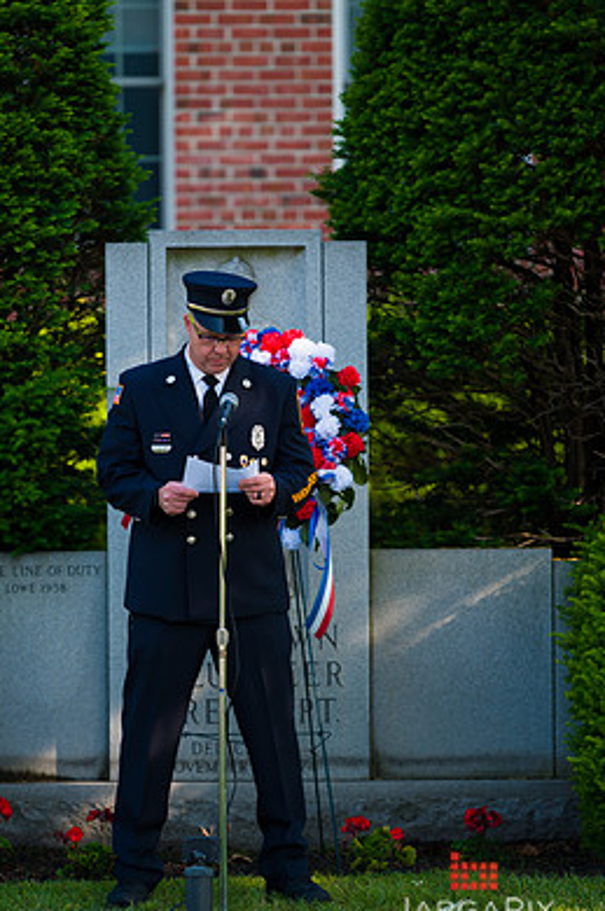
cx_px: 265
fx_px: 5535
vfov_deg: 9.4
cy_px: 446
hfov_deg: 6.3
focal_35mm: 219
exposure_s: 1/640
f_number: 3.2
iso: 200
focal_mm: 190
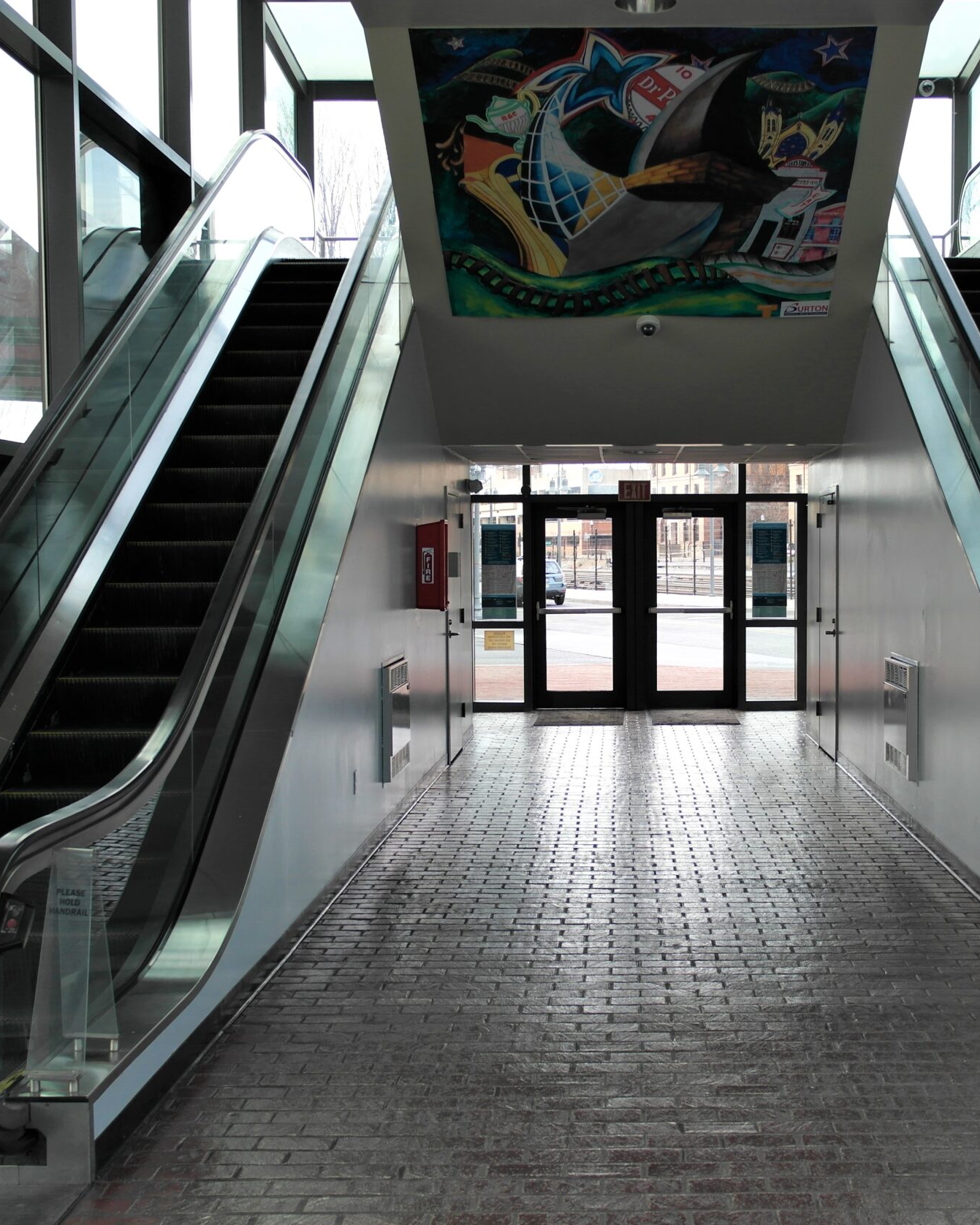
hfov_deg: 34.7
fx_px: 1559
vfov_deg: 42.9
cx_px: 628
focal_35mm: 43
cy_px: 611
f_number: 3.5
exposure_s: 1/100
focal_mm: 20
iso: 100
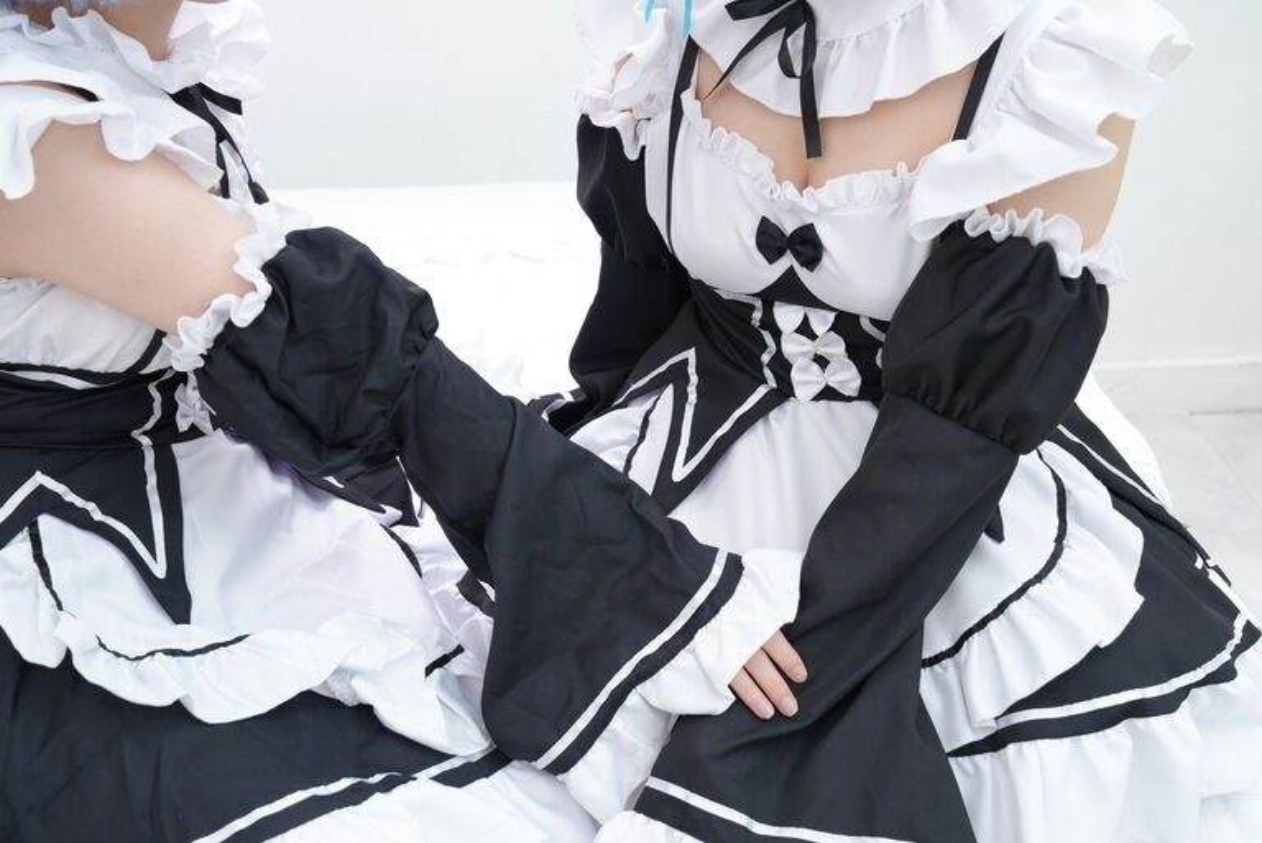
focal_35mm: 46
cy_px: 422
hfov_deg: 42.7
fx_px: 1613
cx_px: 631
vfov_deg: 29.3
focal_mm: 46
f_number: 6.3
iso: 2000
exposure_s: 1/125
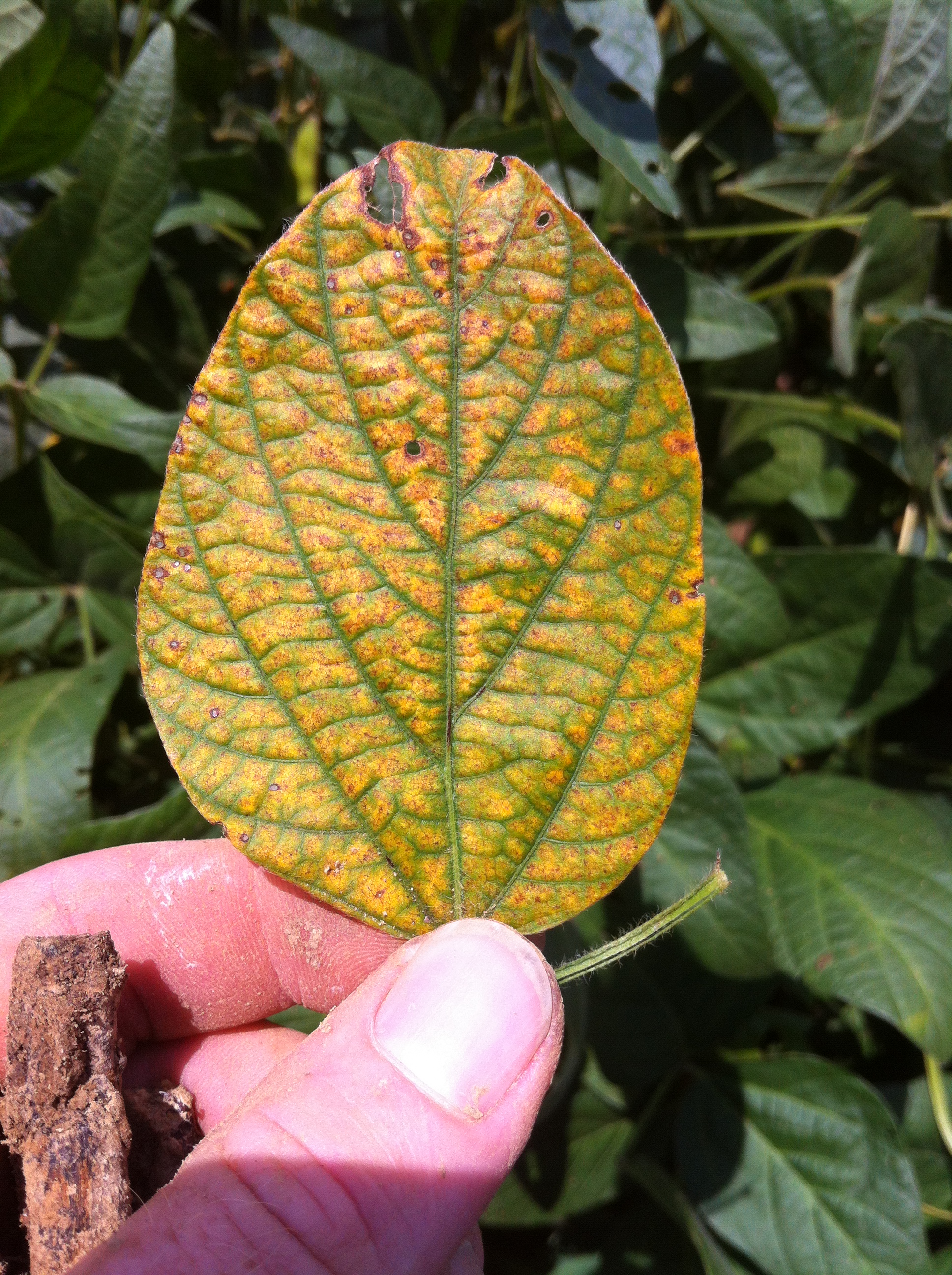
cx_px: 476
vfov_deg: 52.7
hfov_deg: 40.6
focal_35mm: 35
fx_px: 1287
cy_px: 638
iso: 80
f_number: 2.8
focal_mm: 3.85
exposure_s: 1/1588
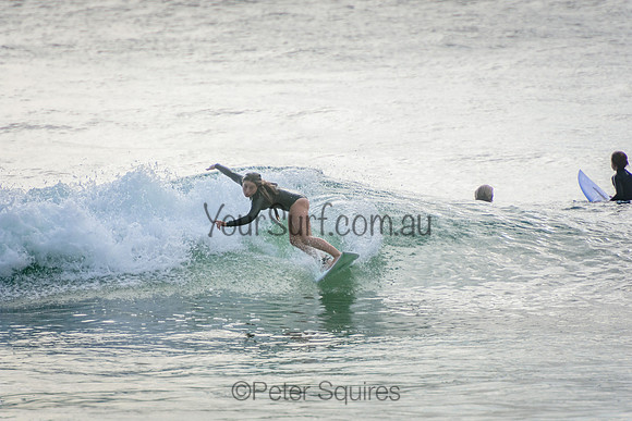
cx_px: 316
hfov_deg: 3.4
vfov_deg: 2.3
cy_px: 210
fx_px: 10535
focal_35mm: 600
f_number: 5.6
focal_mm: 400
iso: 320
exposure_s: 1/2000
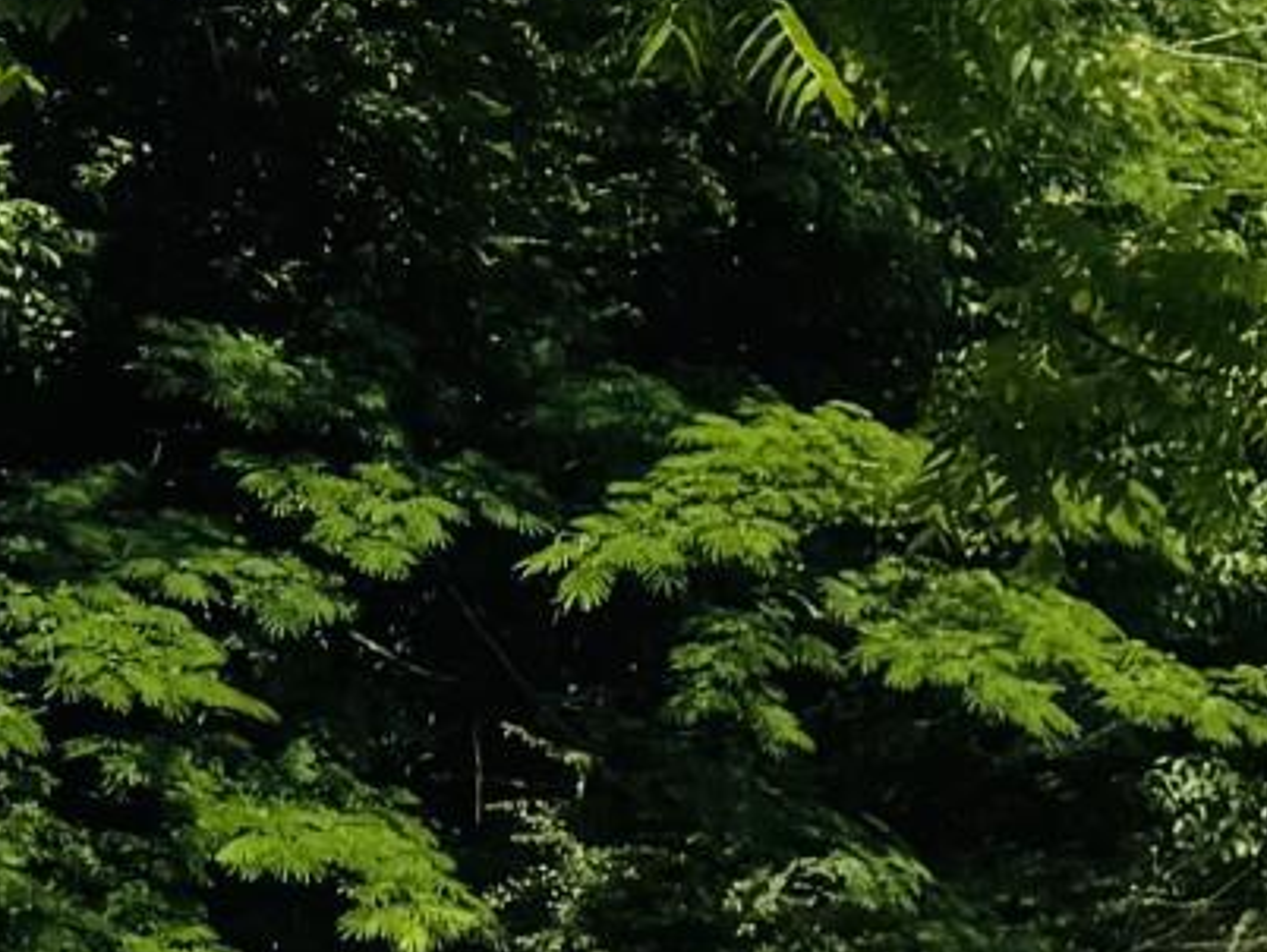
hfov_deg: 8.0
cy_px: -388
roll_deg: +1.1
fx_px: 6556
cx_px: 4709
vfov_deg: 8.2
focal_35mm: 179
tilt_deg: +8.6
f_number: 1.78
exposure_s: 1/7092
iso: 80
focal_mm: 6.76
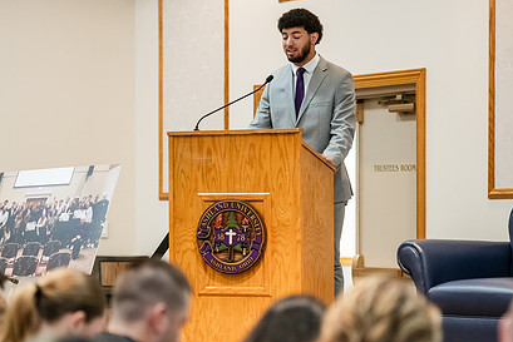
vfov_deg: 8.6
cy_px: 200
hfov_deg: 12.9
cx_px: 262
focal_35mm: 159
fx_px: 2266
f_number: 2.8
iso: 3200
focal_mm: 112
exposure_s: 1/200
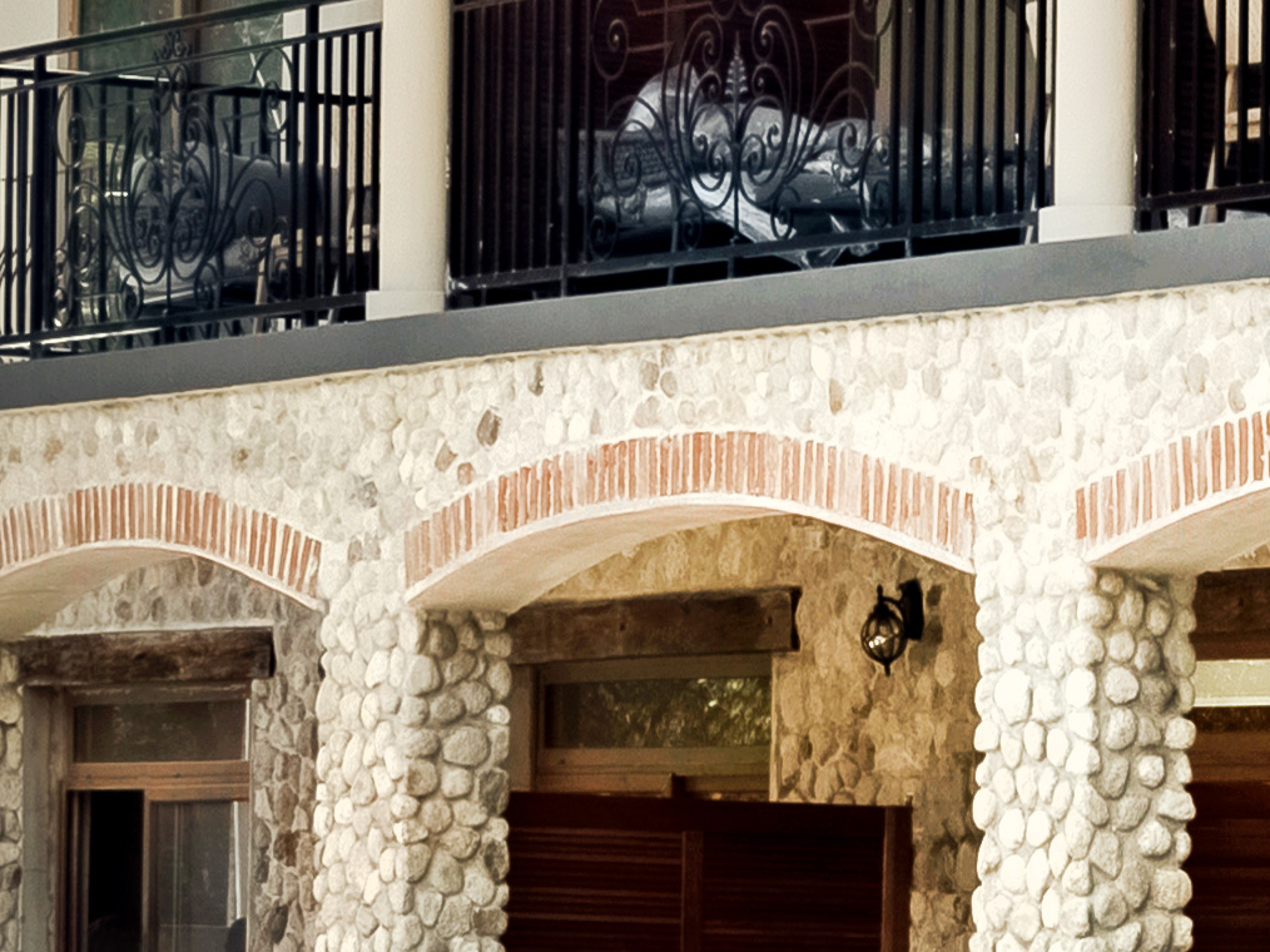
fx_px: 7263
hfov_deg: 9.8
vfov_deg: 7.5
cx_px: 1629
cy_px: 978
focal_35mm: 198
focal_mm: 35
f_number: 10
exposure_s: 1/6400
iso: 400
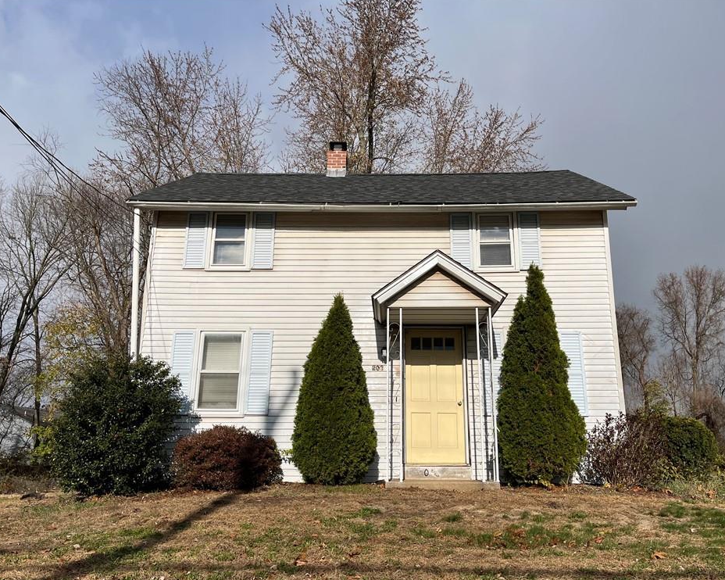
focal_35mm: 28
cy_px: 296
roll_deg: +0.5
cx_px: 380
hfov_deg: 62.2
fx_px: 601
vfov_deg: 51.5
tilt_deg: +16.3
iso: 50
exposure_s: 1/8403
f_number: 1.6
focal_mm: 5.1
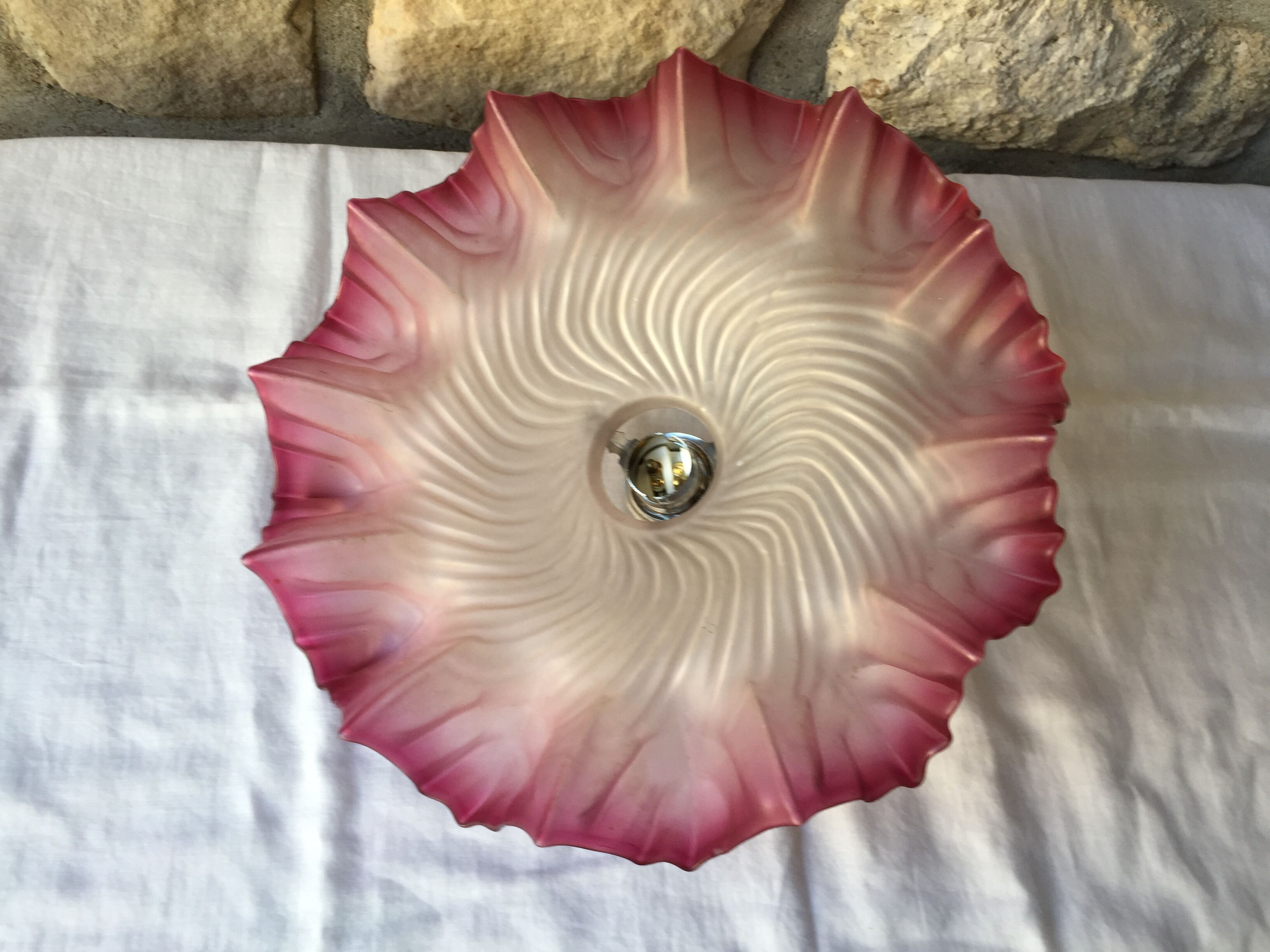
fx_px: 1064
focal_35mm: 29
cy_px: 476
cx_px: 635
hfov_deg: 61.7
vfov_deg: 48.2
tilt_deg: -65.0
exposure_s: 1/50
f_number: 2.2
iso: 32
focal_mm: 4.15
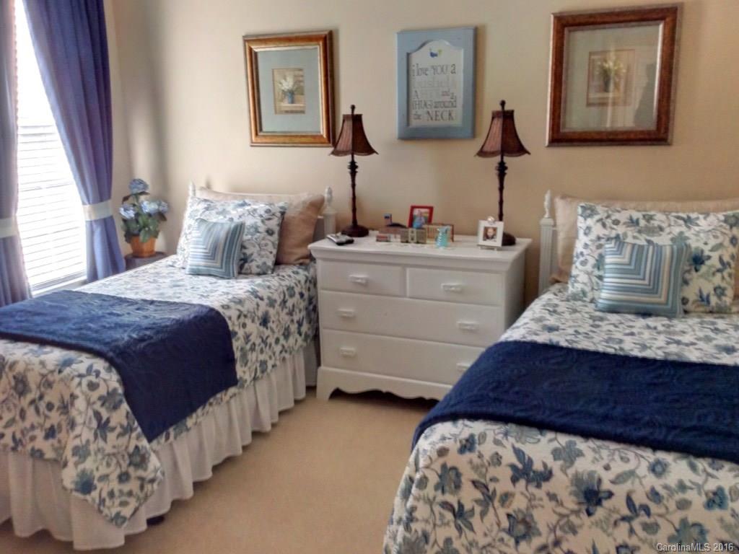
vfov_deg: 44.2
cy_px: 277
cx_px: 370
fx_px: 683
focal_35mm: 32
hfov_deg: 56.8
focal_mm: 3.3
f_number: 2.4
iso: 64
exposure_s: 1/24
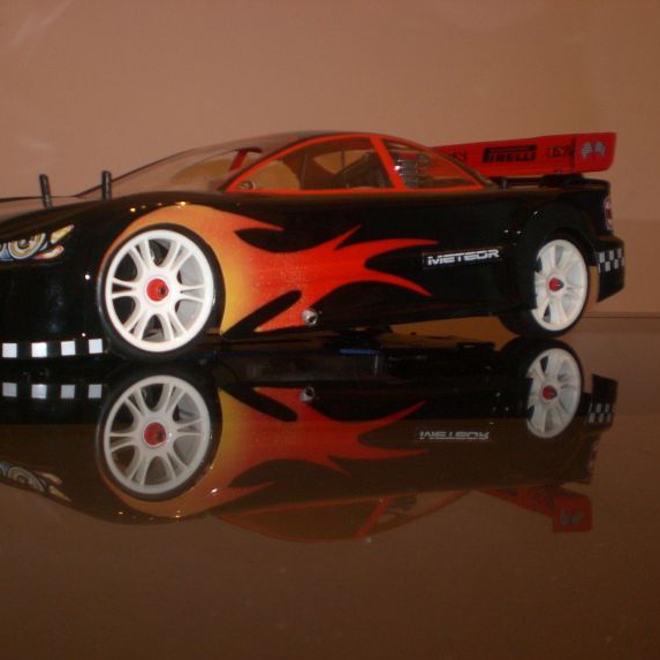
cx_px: 268
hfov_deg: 37.4
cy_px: 331
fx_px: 971
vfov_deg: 37.6
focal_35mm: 45
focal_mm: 6.3
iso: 100
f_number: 3.1
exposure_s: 1/30
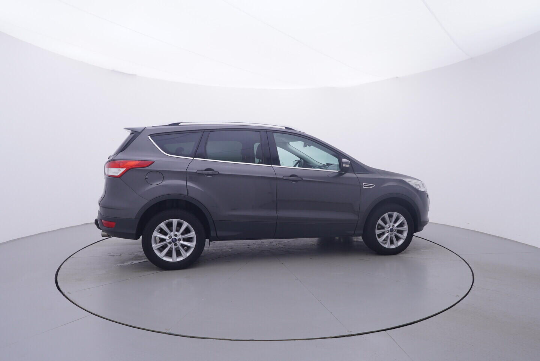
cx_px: 270
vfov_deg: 56.2
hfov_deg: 77.3
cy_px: 180
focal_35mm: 22
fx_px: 338
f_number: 5
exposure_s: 1/80
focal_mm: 15
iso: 200
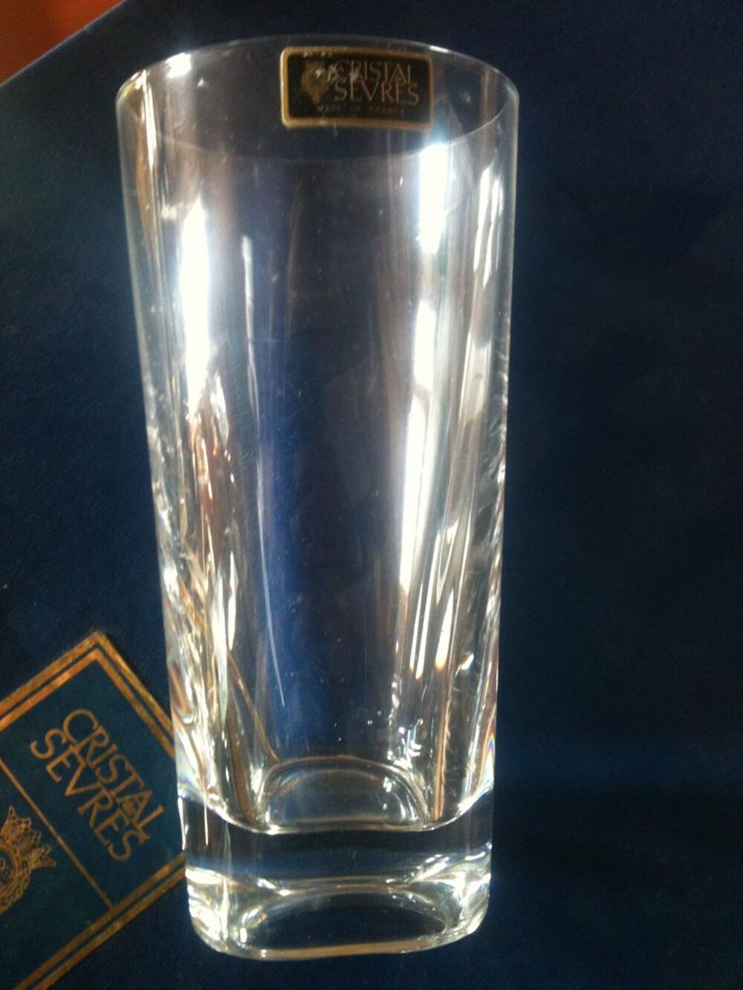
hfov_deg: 40.7
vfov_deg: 52.6
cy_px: 495
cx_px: 372
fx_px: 1001
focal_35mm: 35
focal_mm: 3.85
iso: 125
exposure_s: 1/15
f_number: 2.8
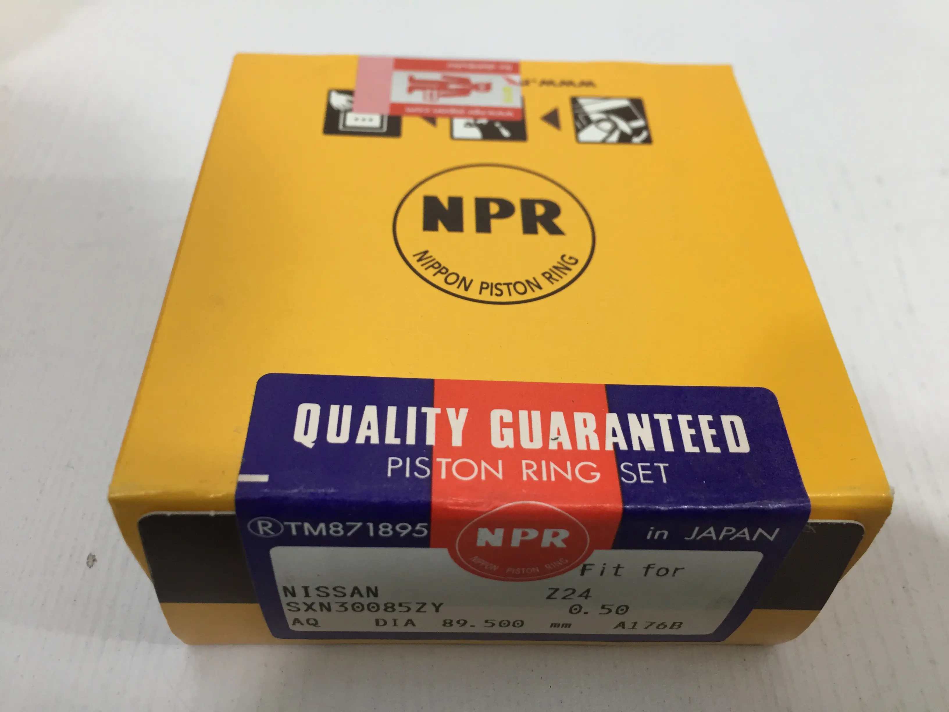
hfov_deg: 61.7
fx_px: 795
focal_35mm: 29
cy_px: 356
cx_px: 474
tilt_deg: -51.7
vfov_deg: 48.2
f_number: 2.2
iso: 100
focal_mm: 4.15
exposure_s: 1/33
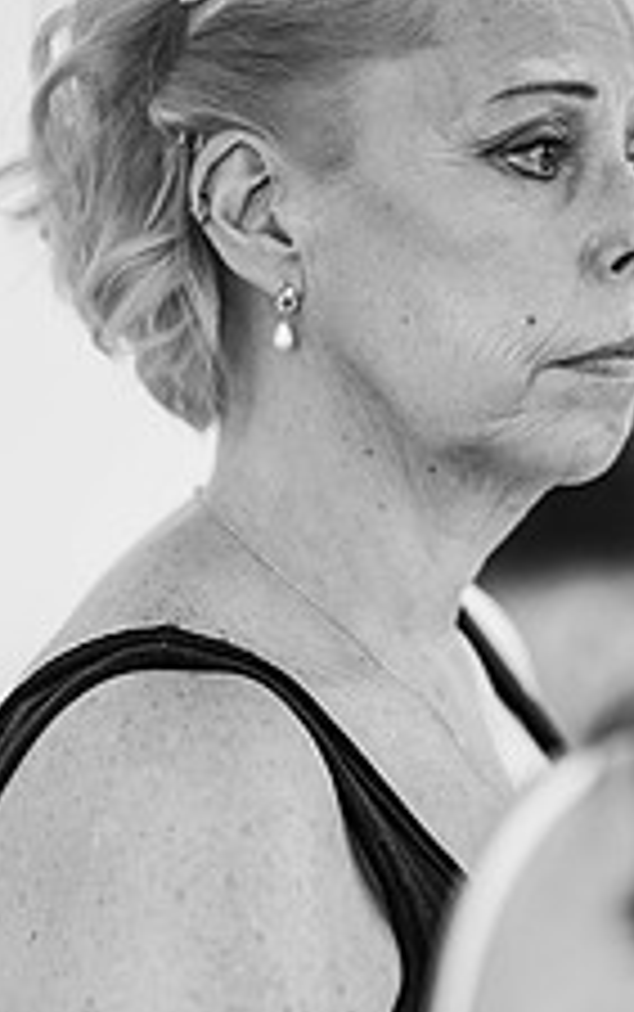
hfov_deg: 7.6
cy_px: 693
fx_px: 4774
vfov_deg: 12.1
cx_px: 456
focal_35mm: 173
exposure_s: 1/200
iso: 360
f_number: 1.8
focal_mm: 85
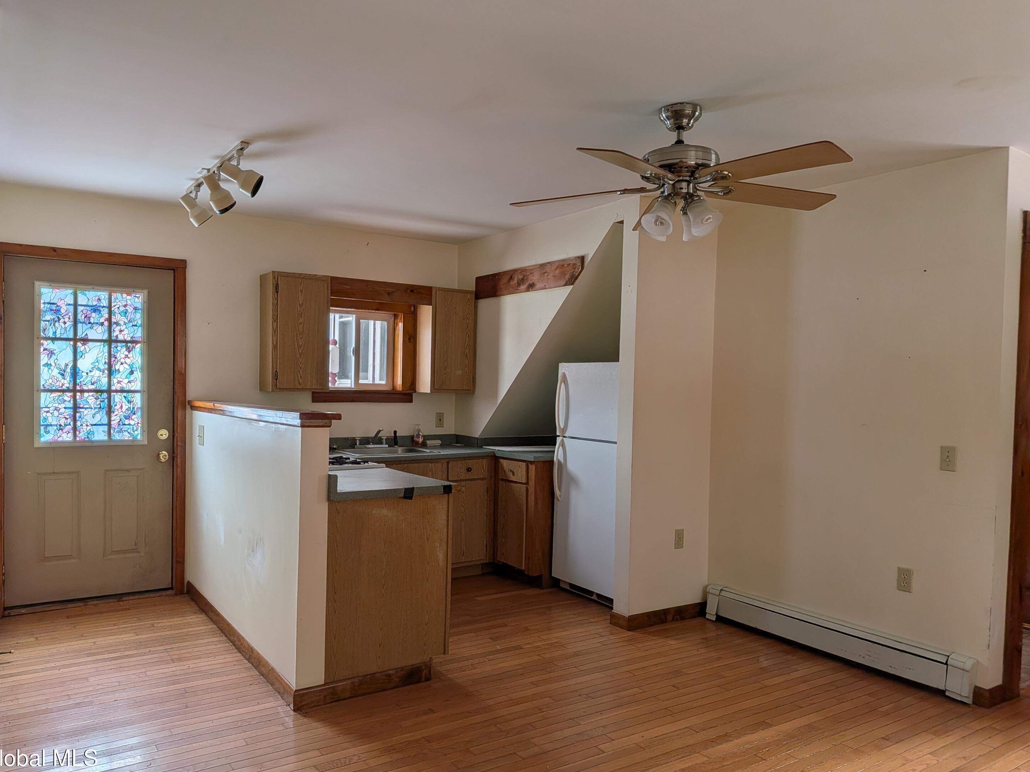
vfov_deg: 54.9
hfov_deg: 69.4
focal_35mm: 25
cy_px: 393
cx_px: 515
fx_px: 744
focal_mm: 4.53
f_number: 1.7
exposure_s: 1/968
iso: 27
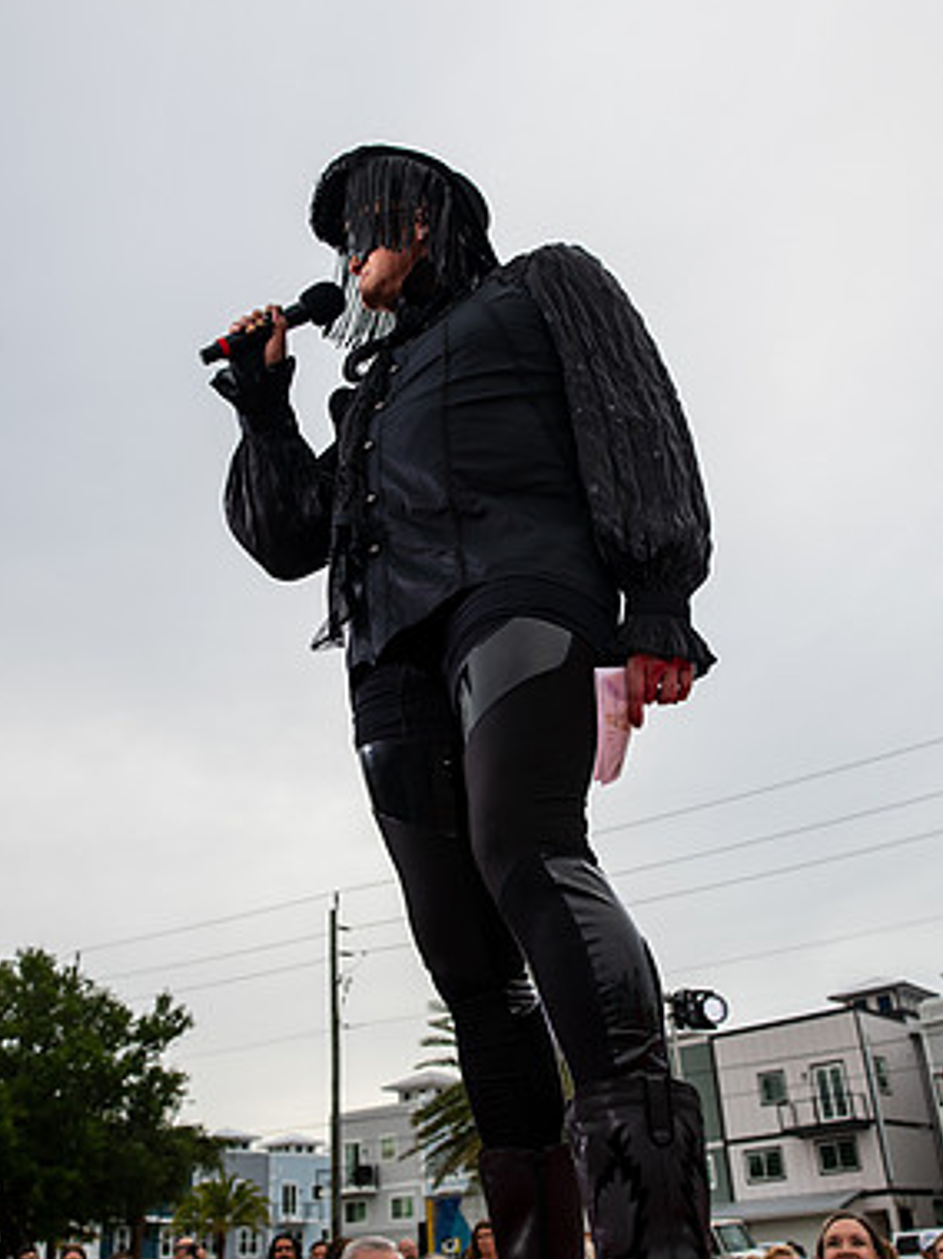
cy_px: 625
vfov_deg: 56.8
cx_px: 475
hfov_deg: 44.1
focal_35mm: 32
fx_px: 1163
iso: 320
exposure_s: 1/400
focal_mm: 24
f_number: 4.5
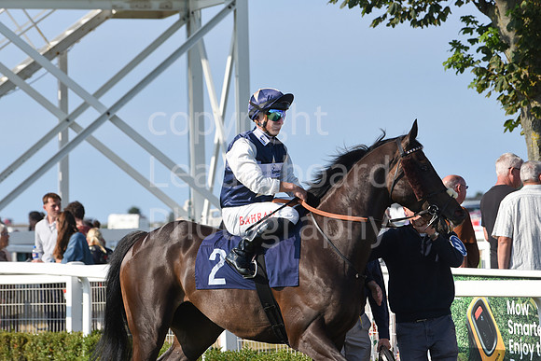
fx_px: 3006
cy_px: 180
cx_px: 270
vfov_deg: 6.9
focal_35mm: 200
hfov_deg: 10.3
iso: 640
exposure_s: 1/2500
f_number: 6.3
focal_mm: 200
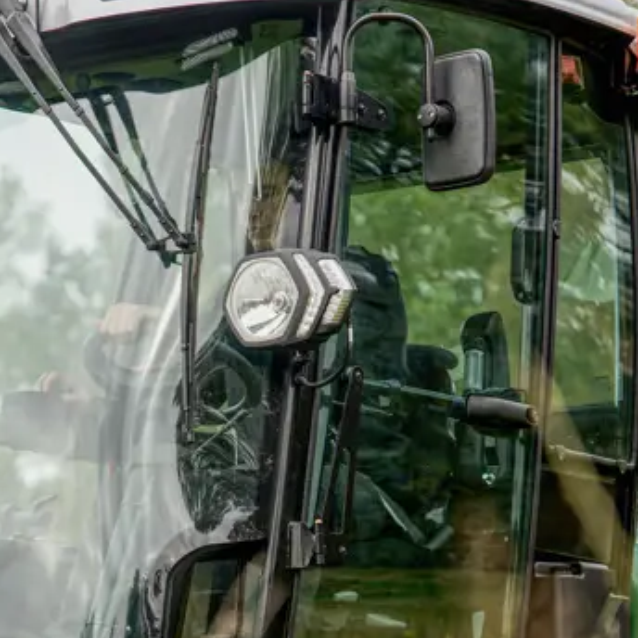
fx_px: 4129
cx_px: 293
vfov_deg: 8.8
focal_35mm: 198
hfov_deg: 8.8
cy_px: 549
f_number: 3.2
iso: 100
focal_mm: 70
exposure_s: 1/400
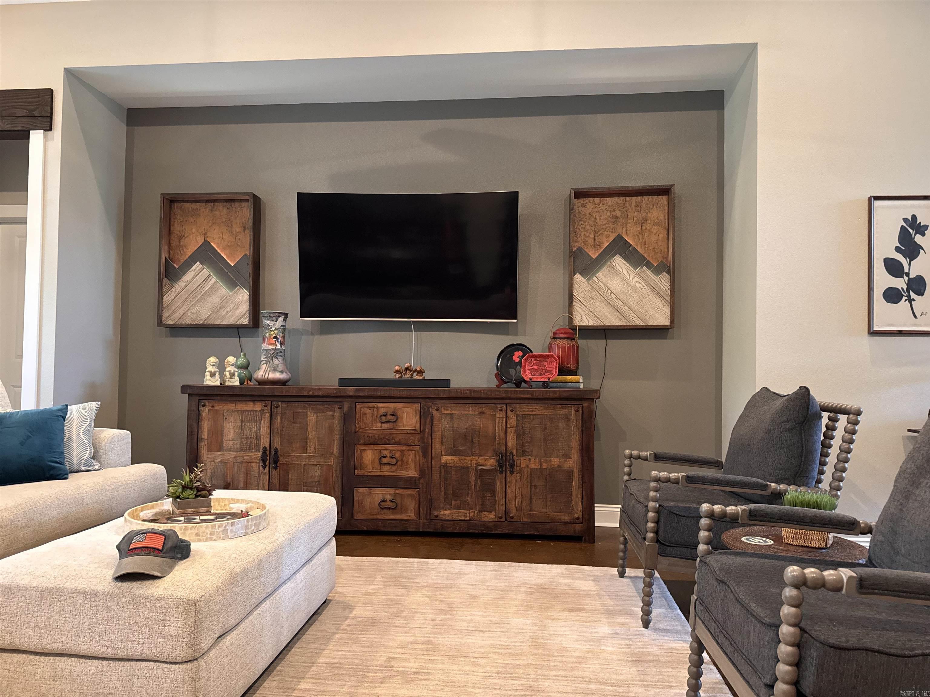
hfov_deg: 71.6
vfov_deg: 56.8
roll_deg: -0.4
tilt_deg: +1.0
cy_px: 348
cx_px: 465
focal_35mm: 24
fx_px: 645
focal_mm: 6.76
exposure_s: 1/60
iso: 800
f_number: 1.78
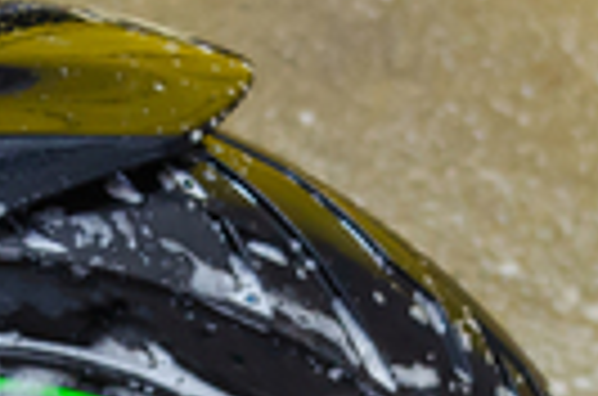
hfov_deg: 8.2
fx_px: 4176
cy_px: 790
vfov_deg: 5.3
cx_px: 157
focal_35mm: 252
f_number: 4
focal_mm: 32
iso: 800
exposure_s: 1/40
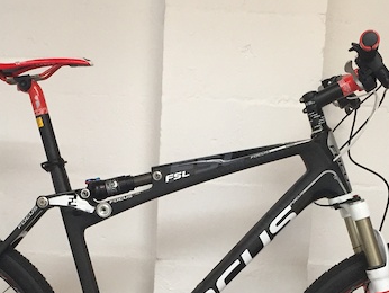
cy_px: 278
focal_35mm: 67
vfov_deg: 21.3
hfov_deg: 28.9
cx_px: 171
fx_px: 753
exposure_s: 1/30
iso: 160
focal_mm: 4.15
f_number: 2.2
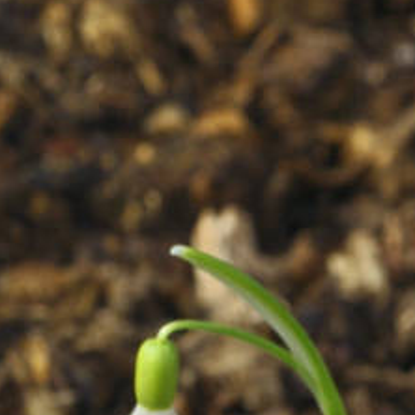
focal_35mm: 488
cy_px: 669
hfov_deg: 3.6
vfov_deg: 3.6
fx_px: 6618
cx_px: 555
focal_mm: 85
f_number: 16
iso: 320
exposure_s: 1/160
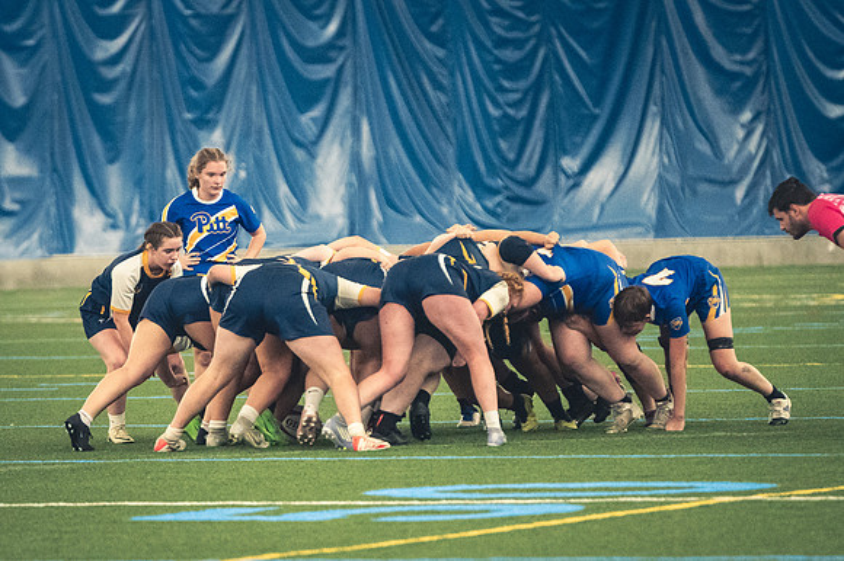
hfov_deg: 5.5
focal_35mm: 376
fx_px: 8804
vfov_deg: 3.7
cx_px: 330
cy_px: 319
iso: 12800
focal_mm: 200
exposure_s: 1/500
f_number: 2.8
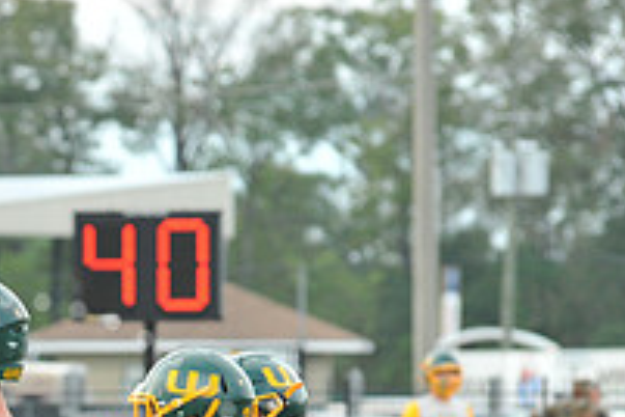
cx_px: 0
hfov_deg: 3.6
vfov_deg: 2.4
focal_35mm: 577
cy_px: 585
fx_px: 10017
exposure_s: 1/250
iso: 1250
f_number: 6.3
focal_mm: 200
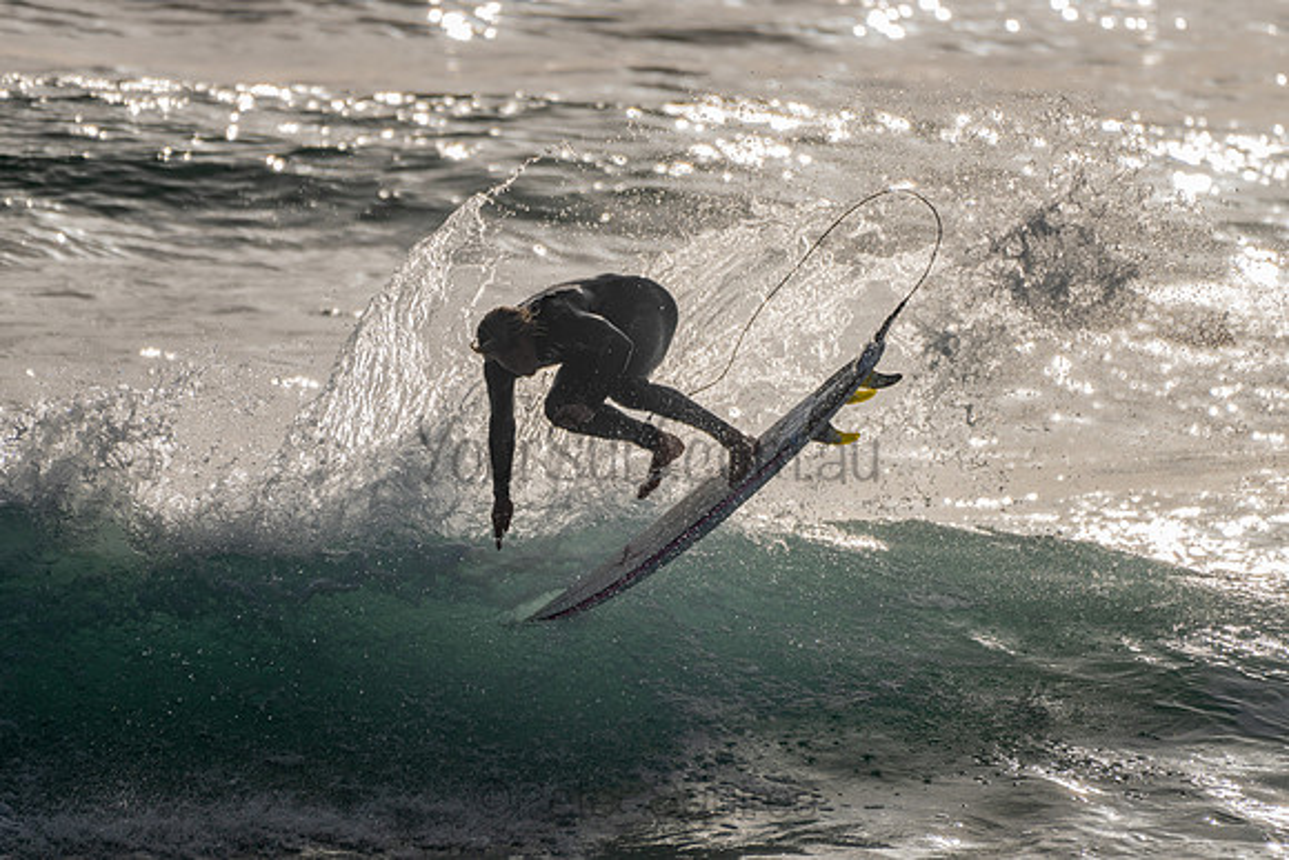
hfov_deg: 3.4
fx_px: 21949
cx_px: 629
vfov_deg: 2.2
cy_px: 417
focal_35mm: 613
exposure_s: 1/2000
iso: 64
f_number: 5.6
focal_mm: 500
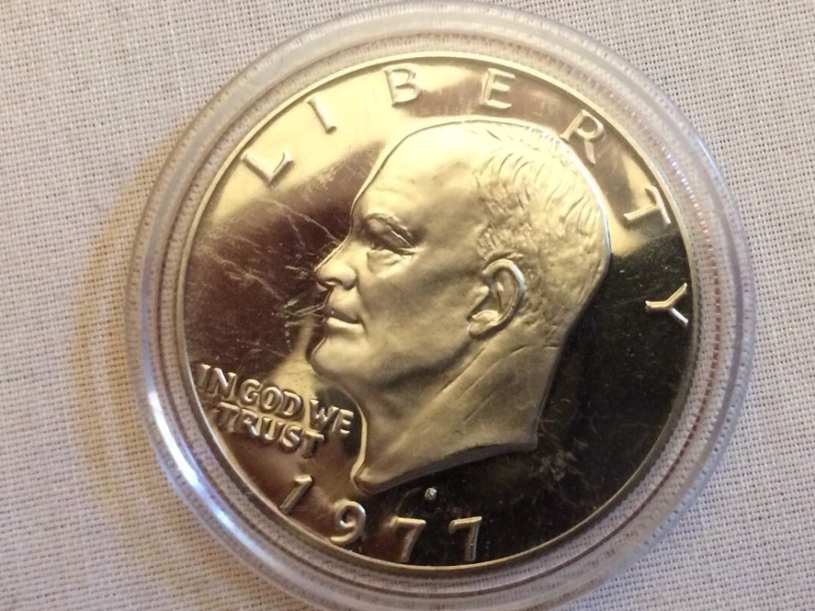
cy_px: 306
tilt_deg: -83.9
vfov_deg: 48.2
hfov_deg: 61.7
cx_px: 408
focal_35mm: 29
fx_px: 683
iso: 250
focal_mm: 4.15
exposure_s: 1/30
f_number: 2.2
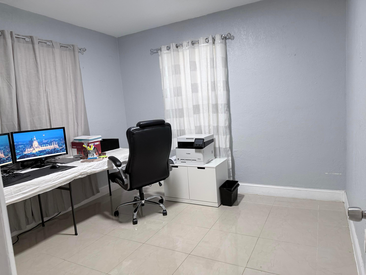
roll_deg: +4.3
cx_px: 183
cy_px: 138
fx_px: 254
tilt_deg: -6.7
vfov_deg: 56.8
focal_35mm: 24
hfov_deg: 71.6
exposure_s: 1/60
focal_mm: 6.76
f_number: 1.78
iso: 200
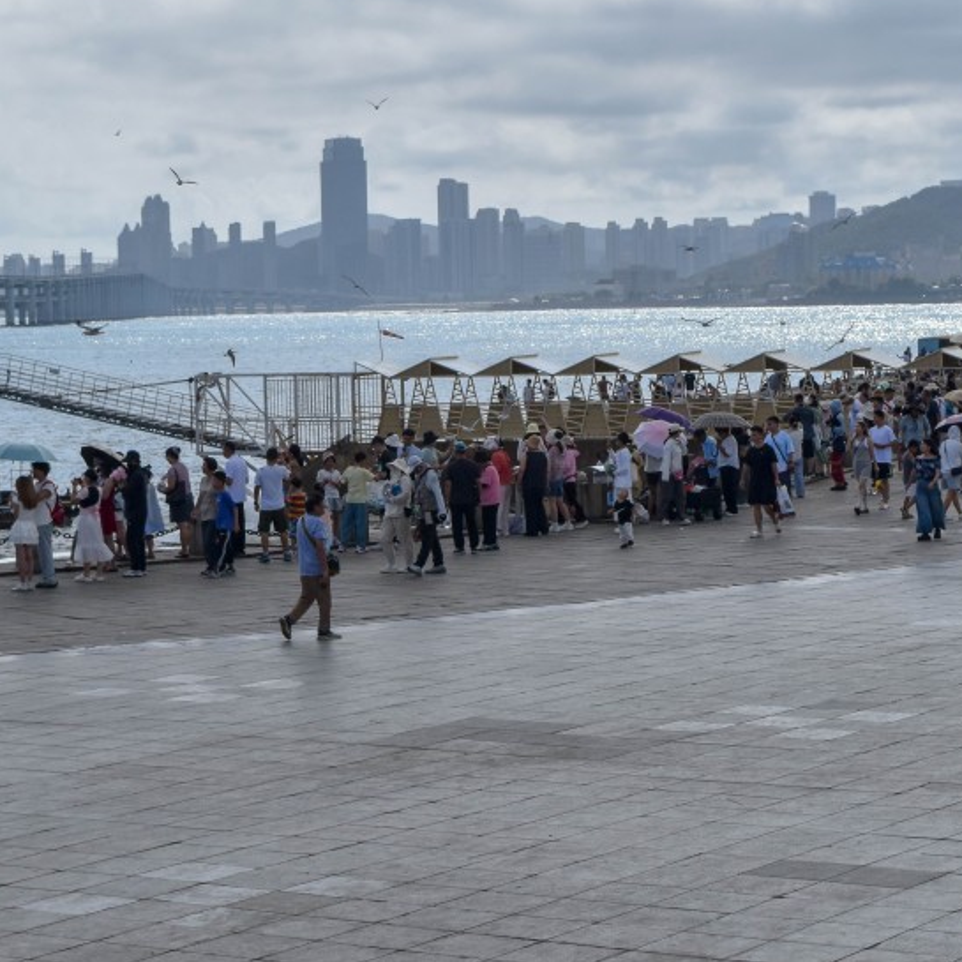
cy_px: 415
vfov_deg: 17.2
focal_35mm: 101
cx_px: 471
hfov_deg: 17.2
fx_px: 3176
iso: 360
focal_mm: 40
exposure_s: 1/2000
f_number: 8
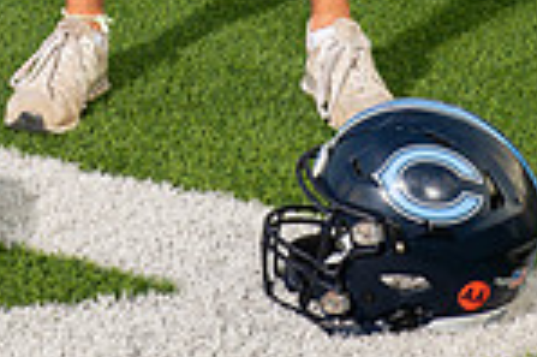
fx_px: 2339
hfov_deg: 13.1
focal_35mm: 157
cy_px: -429
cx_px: 227
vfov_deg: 8.2
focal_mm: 52
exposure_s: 1/320
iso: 160
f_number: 7.1
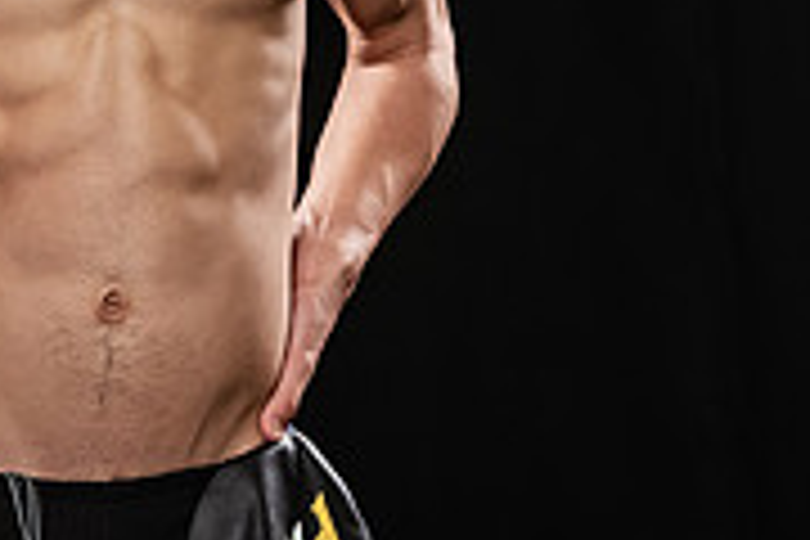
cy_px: -56
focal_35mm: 360
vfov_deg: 3.8
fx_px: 8099
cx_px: 230
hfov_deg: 5.7
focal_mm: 112
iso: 400
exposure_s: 1/200
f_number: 6.3
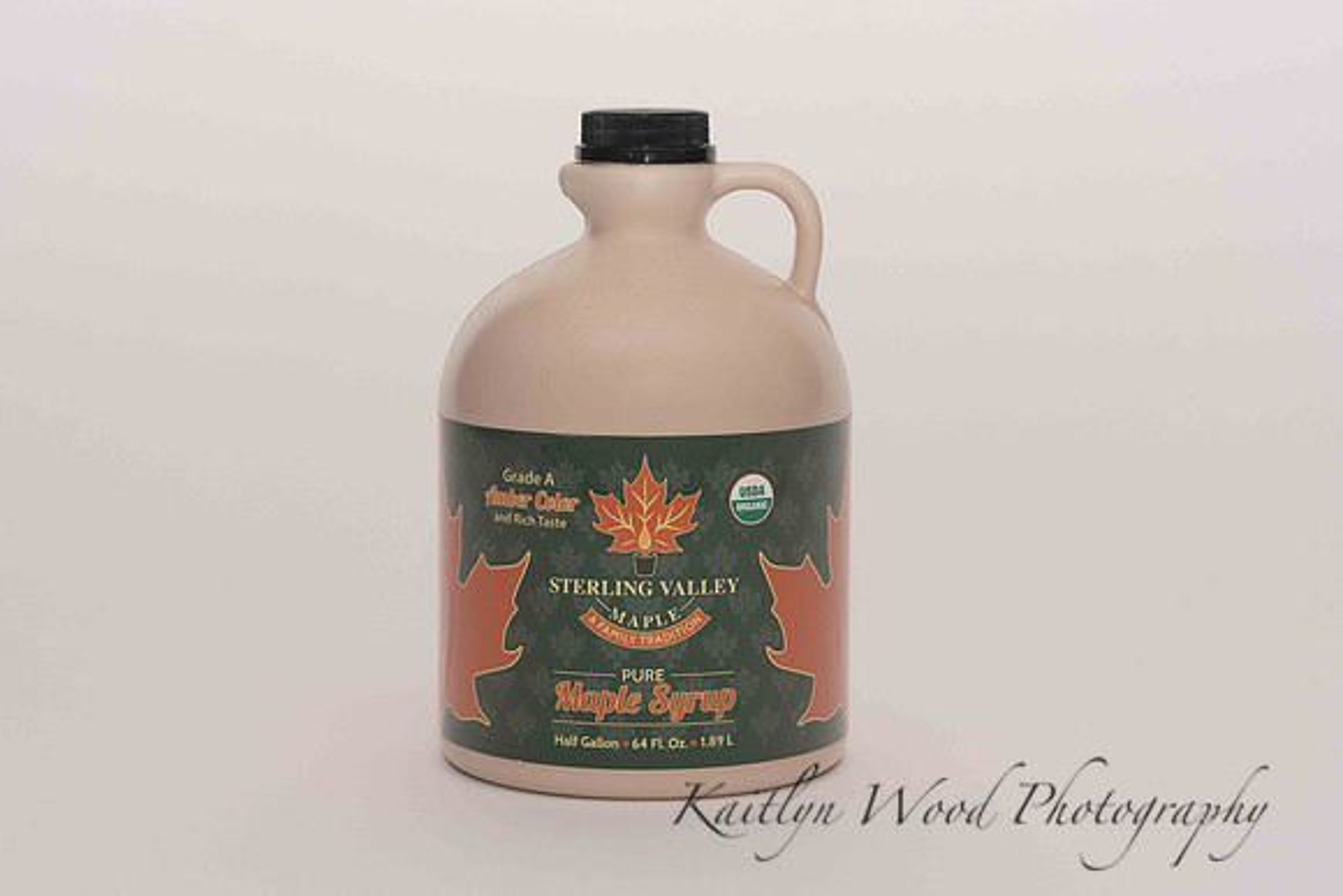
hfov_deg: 23.3
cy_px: 448
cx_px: 672
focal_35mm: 87
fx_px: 3252
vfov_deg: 15.7
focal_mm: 85
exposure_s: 1/100
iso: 400
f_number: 13
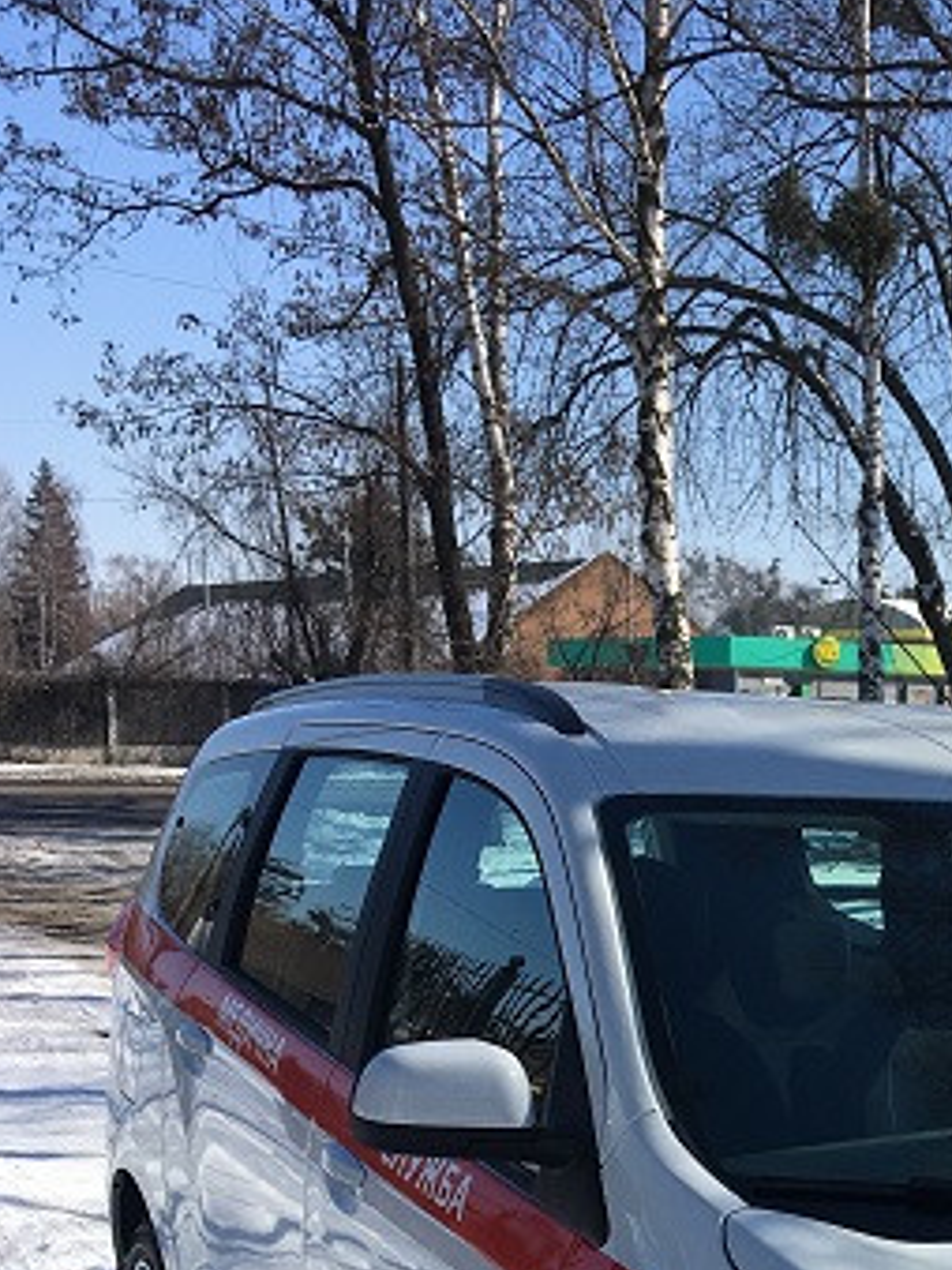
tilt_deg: -10.1
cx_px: 1044
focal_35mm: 69
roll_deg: -1.9
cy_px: 1204
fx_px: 2532
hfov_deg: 20.3
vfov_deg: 26.9
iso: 25
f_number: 2.2
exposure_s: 1/2198
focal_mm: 4.15
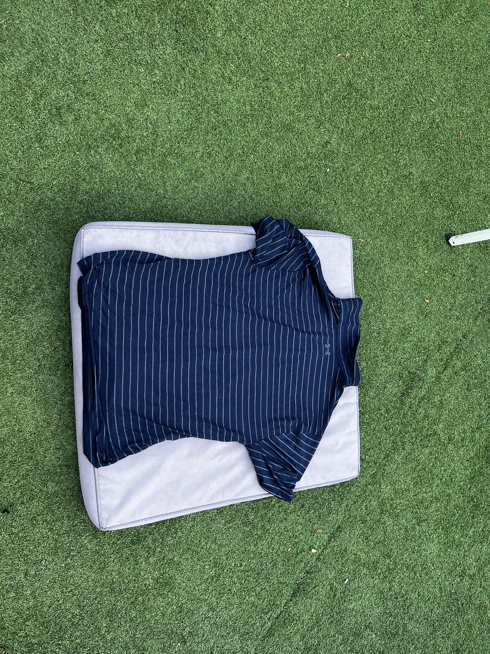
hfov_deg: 53.1
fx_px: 491
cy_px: 327
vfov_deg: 67.3
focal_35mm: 26
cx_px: 245
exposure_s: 1/121
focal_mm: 5.7
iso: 64
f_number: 1.5
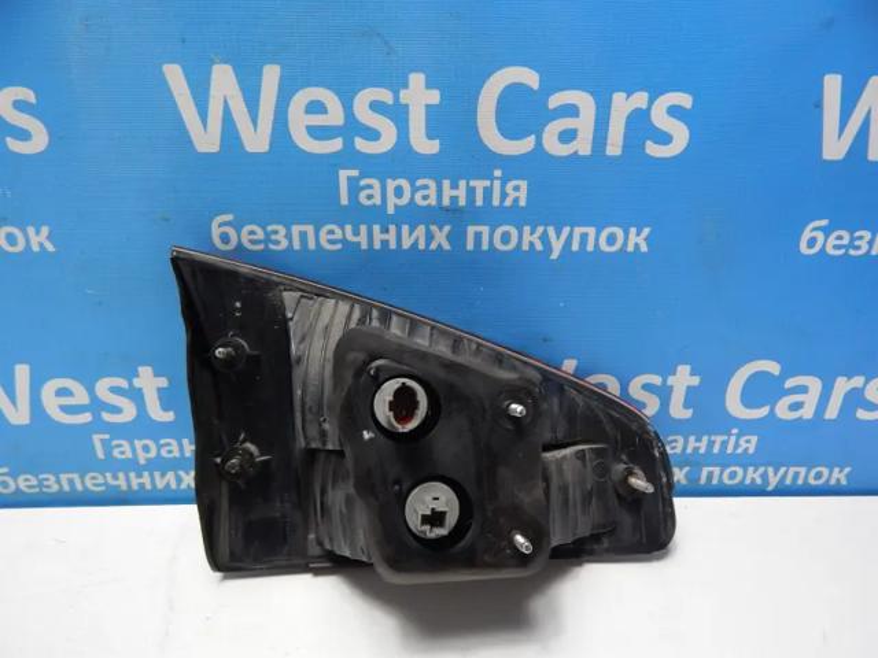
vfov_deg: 58.9
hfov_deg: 73.9
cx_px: 439
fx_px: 583
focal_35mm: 23
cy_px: 329
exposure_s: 1/100
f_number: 3
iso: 400
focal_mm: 4
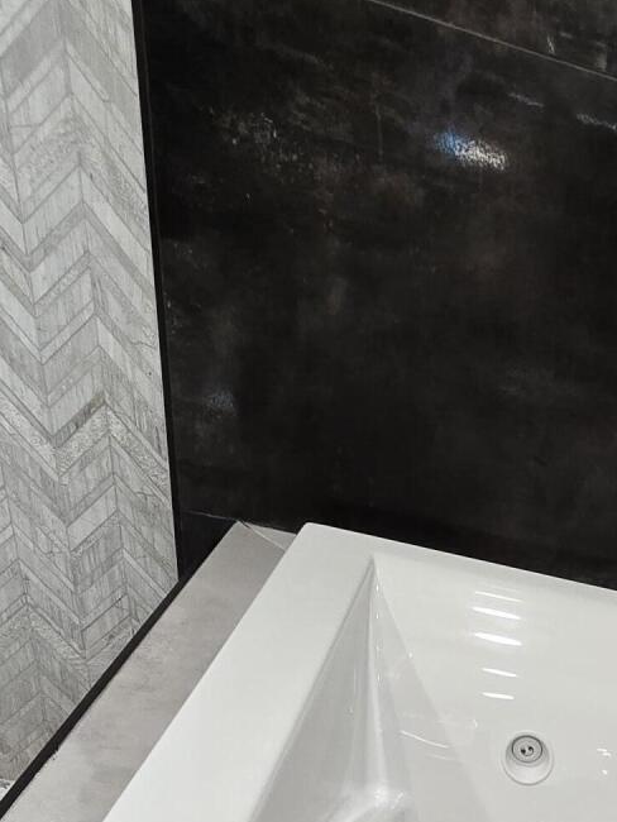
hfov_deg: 31.5
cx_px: 695
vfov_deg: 33.1
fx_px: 950
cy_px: 1094
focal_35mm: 40
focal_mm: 2.2
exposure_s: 1/60
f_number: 2.2
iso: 160
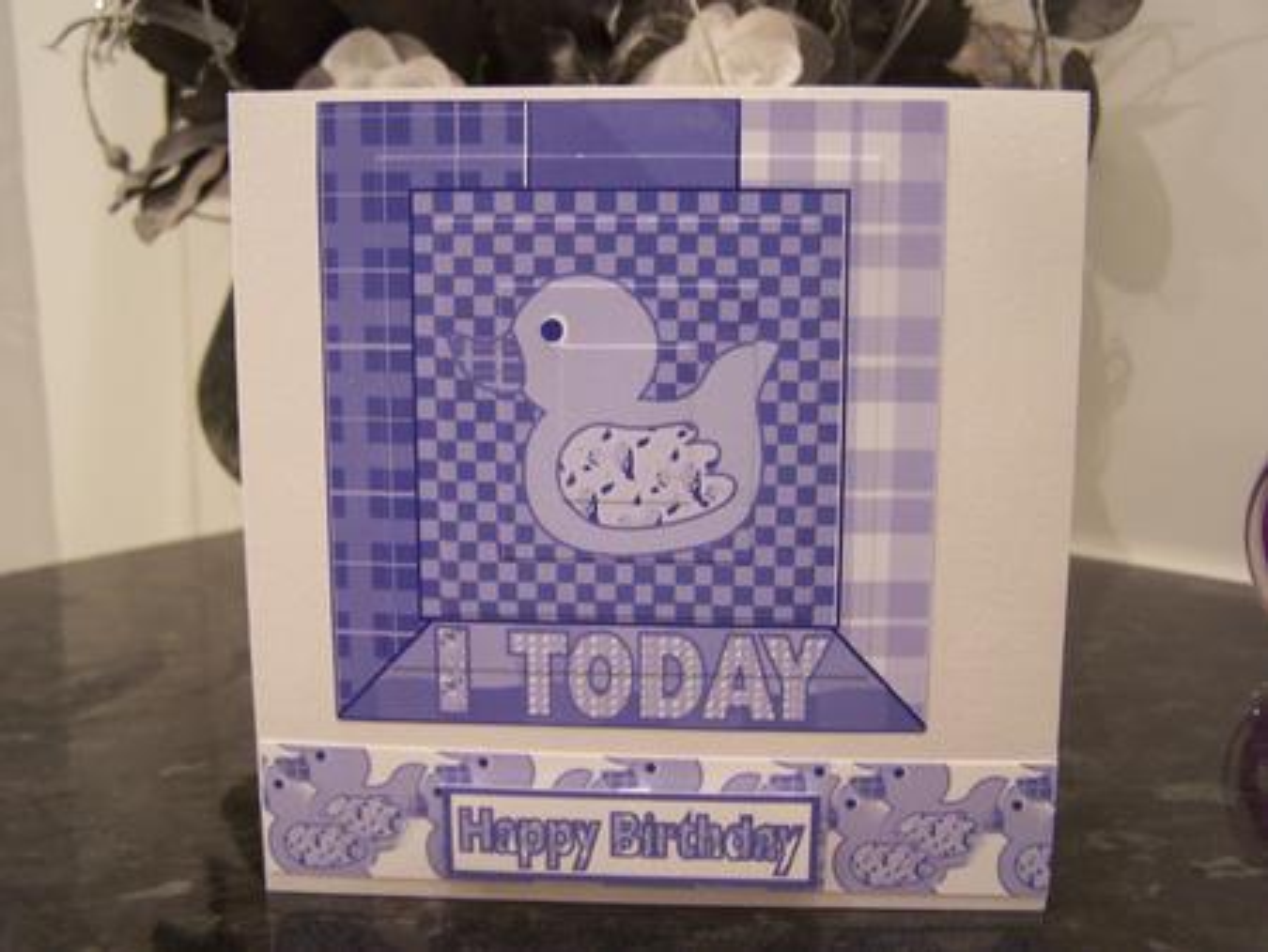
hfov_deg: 49.0
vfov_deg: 37.8
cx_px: 634
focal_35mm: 38
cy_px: 476
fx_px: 1393
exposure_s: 1/8
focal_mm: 6.3
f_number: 2.8
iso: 140
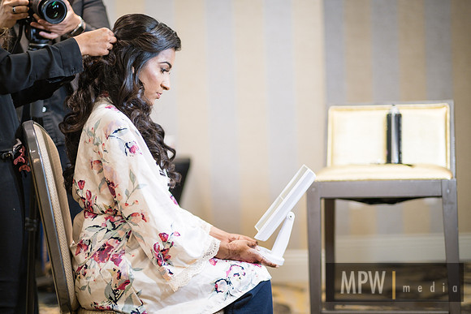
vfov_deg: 15.8
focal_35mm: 86
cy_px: 157
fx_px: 1131
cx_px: 236
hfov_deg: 23.5
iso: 320
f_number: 1.2
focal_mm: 56
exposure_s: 1/125
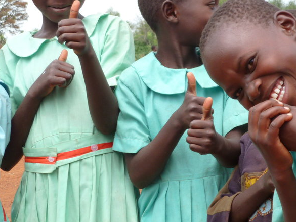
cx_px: 127
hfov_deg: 14.8
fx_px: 1138
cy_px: 87
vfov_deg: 11.1
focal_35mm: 133
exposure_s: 1/200
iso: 100
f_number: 4.7
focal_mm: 13.6
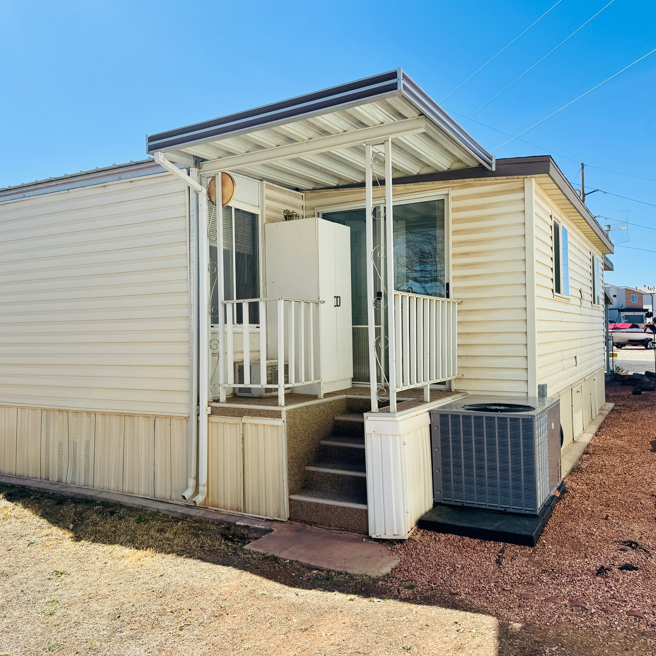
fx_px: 622
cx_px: 279
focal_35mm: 29
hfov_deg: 55.4
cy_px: 329
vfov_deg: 55.6
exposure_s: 1/4310
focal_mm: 6.76
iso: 80
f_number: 1.78
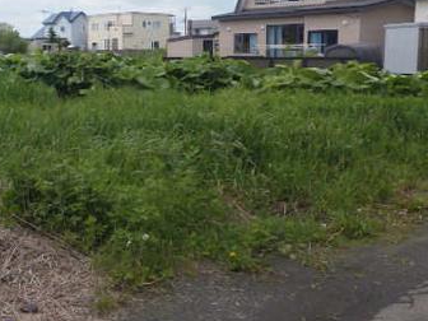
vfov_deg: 29.0
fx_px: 618
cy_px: 130
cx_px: 97
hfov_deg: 37.1
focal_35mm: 50
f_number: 4.2
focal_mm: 5
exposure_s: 1/1250
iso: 250
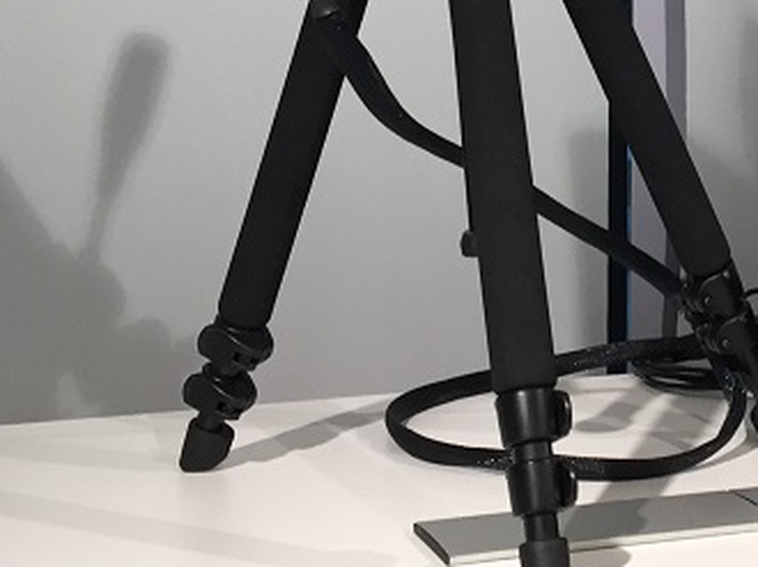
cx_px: 742
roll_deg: +0.0
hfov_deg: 21.6
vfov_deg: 16.4
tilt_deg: +0.4
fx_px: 1926
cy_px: -23
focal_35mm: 88
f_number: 2.2
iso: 40
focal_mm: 4.15
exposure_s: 1/33
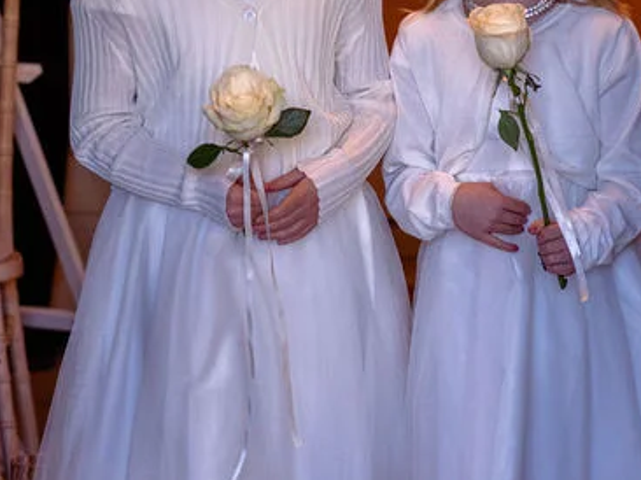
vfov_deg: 7.3
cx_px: 349
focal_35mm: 202
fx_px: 3738
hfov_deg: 9.8
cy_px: 178
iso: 1000
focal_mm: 75
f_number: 2.8
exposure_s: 1/200
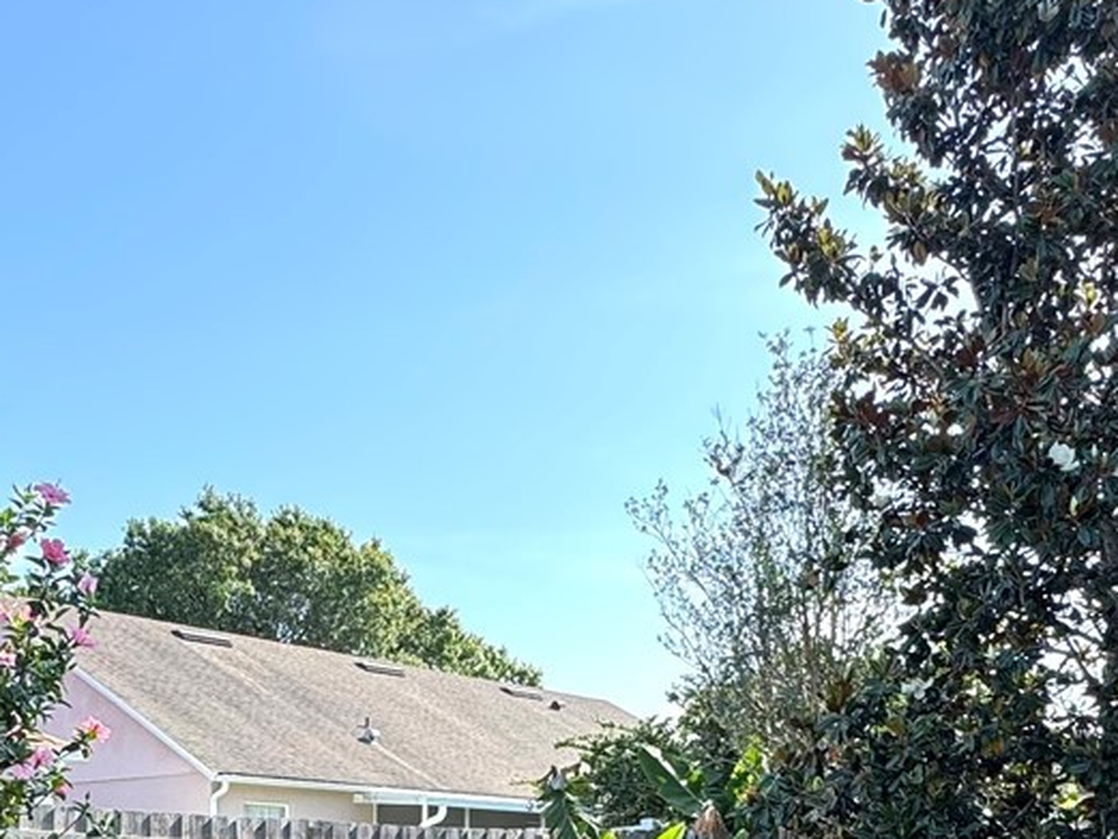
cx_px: 453
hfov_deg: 43.6
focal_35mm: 43
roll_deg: -1.3
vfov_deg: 29.4
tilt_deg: -4.2
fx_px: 1389
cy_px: 983
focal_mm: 2.22
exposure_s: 1/401
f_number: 2.2
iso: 50
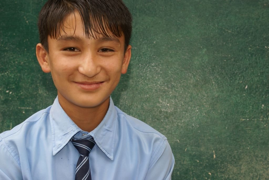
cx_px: 134
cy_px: 90
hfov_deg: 29.8
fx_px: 505
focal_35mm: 68
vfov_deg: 20.2
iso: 125
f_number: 5.6
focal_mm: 45
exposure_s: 1/100
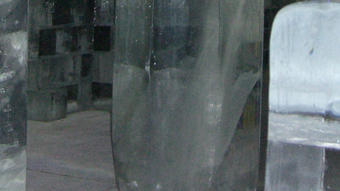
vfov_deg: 9.7
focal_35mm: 121
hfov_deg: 17.7
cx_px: 117
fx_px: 1091
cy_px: -91
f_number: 2.8
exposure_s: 1/60
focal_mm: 7.9
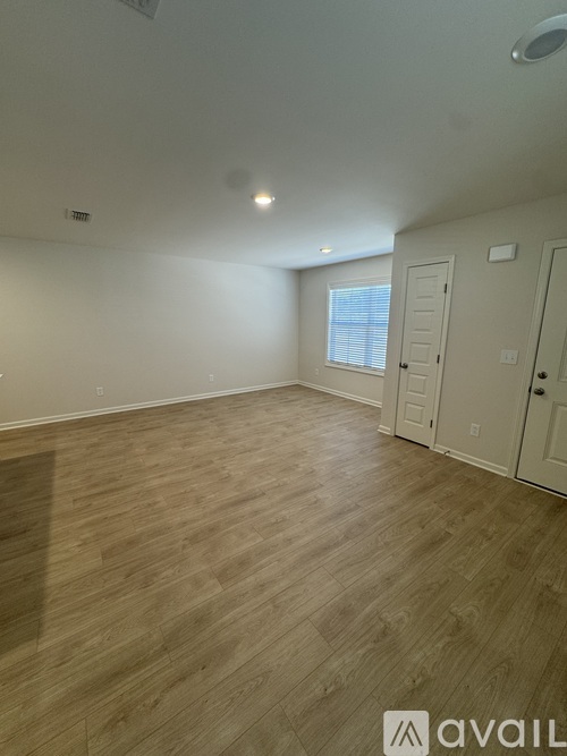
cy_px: 378
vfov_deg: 102.1
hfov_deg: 85.7
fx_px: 306
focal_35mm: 14
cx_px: 284
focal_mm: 2.22
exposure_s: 1/120
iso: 125
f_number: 2.2
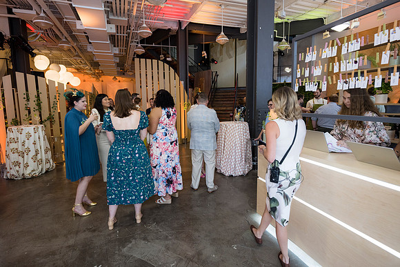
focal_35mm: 18
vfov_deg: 68.9
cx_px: 200
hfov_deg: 91.6
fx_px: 194
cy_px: 134
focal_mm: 17.5
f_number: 4.5
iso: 800
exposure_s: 1/100
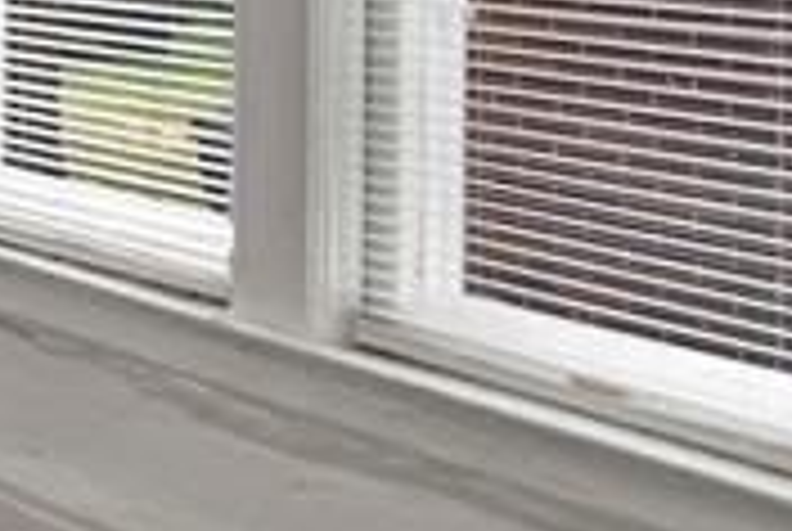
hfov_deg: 12.2
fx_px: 2049
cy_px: -196
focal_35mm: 93
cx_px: -1458
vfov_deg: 14.1
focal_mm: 16
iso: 100
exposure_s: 1/6
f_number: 4
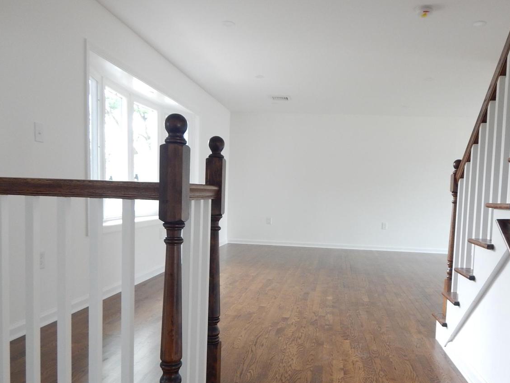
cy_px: 228
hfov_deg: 63.1
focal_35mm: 28
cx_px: 293
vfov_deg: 49.5
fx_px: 413
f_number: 3
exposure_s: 1/30
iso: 200
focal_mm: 4
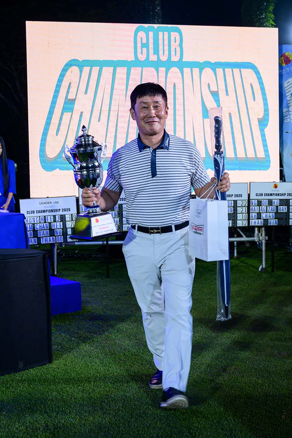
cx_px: 146
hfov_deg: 31.2
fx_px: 523
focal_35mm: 43
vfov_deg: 45.4
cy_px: 219
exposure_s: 1/125
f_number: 6.3
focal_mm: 43
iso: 2000
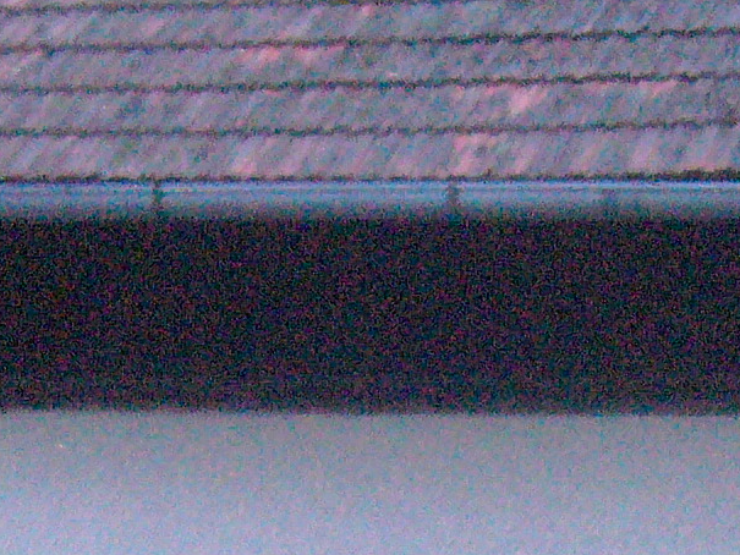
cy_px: 439
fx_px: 3164
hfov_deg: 13.3
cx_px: 327
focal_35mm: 148
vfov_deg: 10.0
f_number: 2.8
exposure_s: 1/8
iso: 400
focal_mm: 5.8
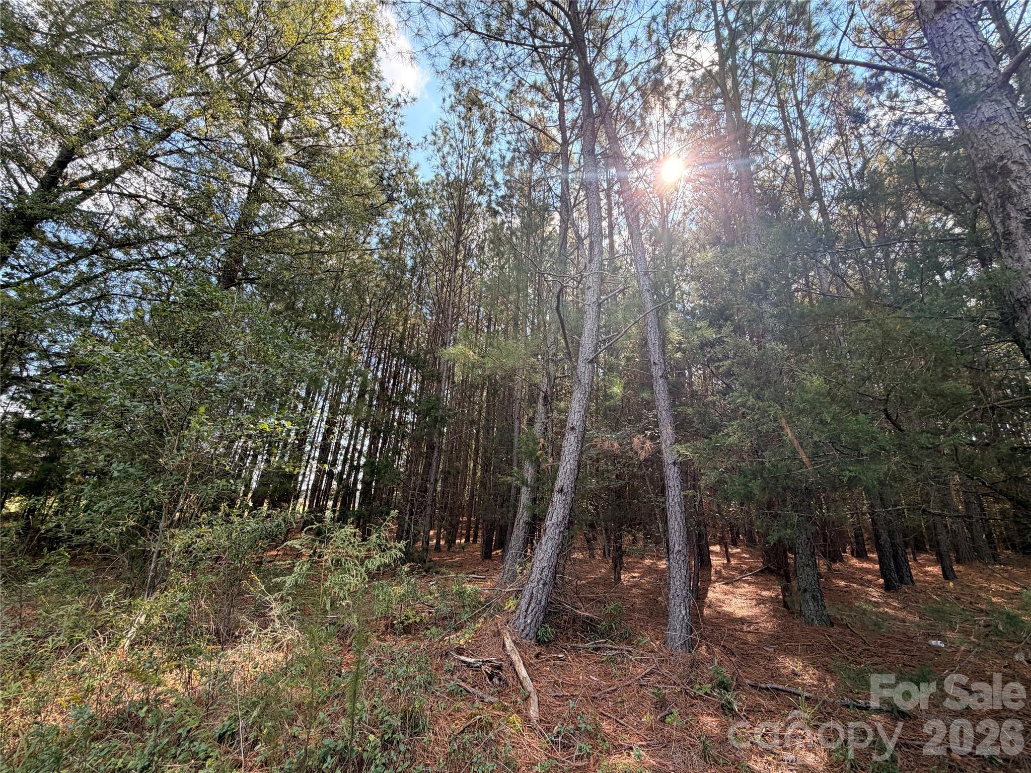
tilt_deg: +19.4
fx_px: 417
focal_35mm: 14
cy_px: 386
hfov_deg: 102.1
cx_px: 516
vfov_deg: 85.7
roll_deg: -3.9
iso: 50
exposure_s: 1/231
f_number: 2.2
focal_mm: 2.22
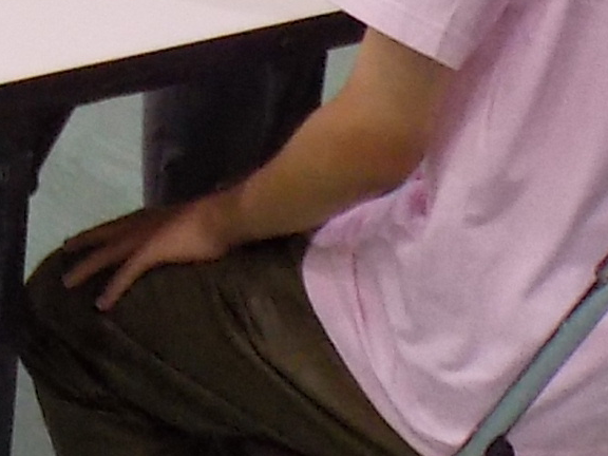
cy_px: -527
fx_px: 3003
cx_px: -445
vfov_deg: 8.2
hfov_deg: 10.9
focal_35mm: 171
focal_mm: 4.8
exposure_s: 1/30
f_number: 3.2
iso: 320
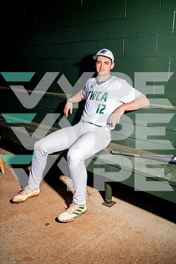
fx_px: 257
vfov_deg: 54.4
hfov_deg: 37.9
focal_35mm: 35
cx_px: 88
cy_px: 132
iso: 100
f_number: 8
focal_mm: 35
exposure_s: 1/250
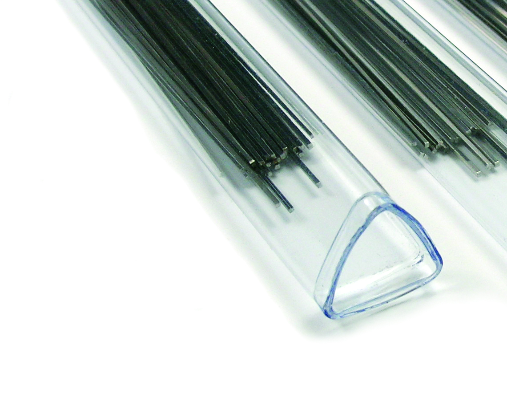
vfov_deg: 17.1
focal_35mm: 90
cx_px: 484
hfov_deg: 20.7
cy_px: 162
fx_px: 1350
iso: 50
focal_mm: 7.7
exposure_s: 1/88.8
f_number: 5.4
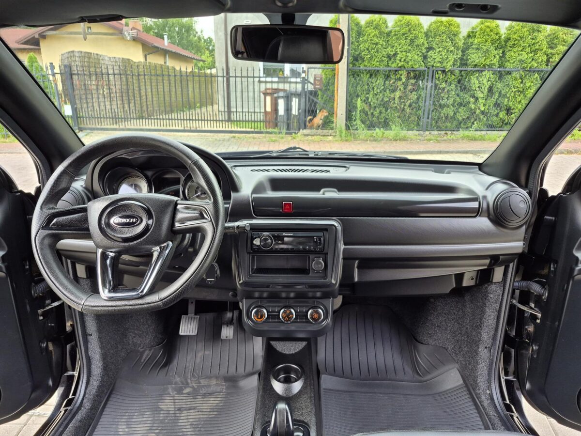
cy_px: 218
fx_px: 386
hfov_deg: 73.9
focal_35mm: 23
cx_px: 290
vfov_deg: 58.9
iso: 50
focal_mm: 5.4
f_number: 1.8
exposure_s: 1/180
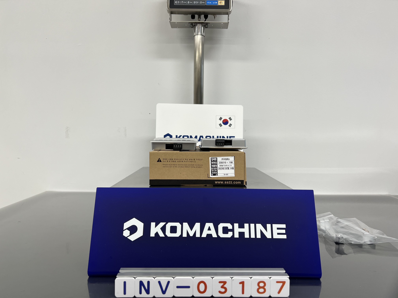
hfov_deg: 67.3
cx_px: 199
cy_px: 149
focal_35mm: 26
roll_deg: +0.1
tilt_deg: -2.6
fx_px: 299
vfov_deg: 53.1
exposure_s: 1/120
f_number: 1.5
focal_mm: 5.7
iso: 64
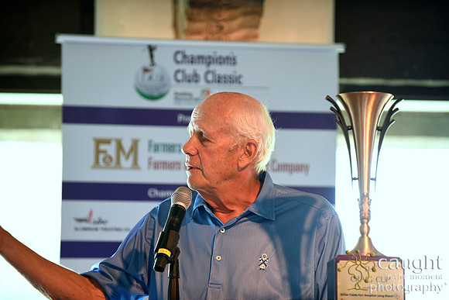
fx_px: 2121
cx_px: 224
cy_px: 150
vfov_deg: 8.1
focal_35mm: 170
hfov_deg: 12.1
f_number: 3.5
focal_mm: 170
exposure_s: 1/80
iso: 1250
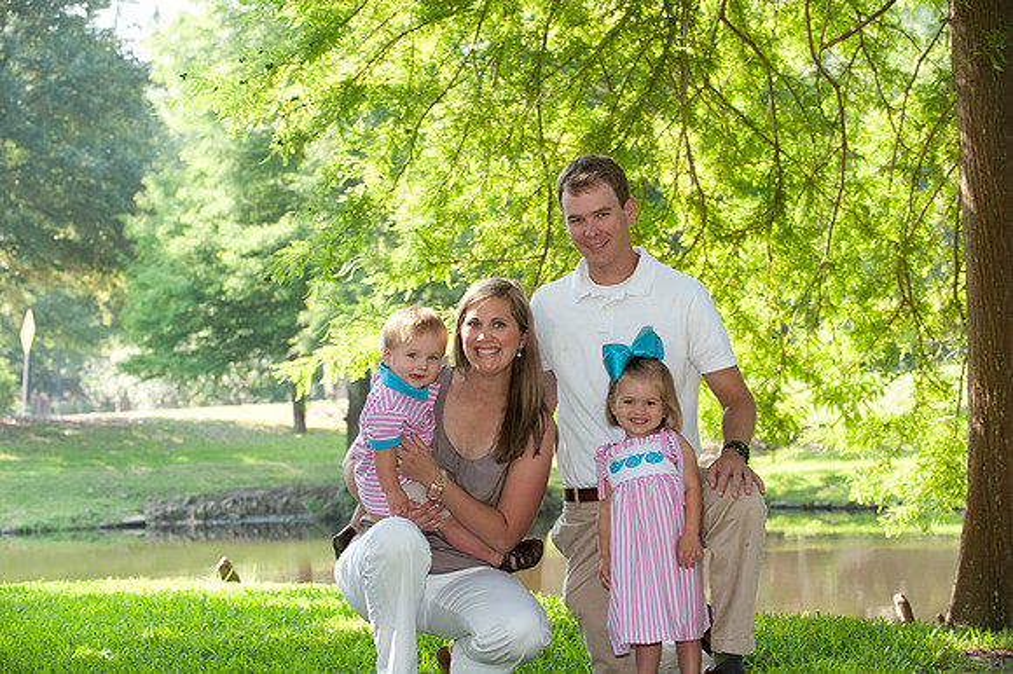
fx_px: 2418
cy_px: 337
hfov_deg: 23.7
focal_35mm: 86
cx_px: 506
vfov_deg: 15.9
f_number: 5
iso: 250
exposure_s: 1/100
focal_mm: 86
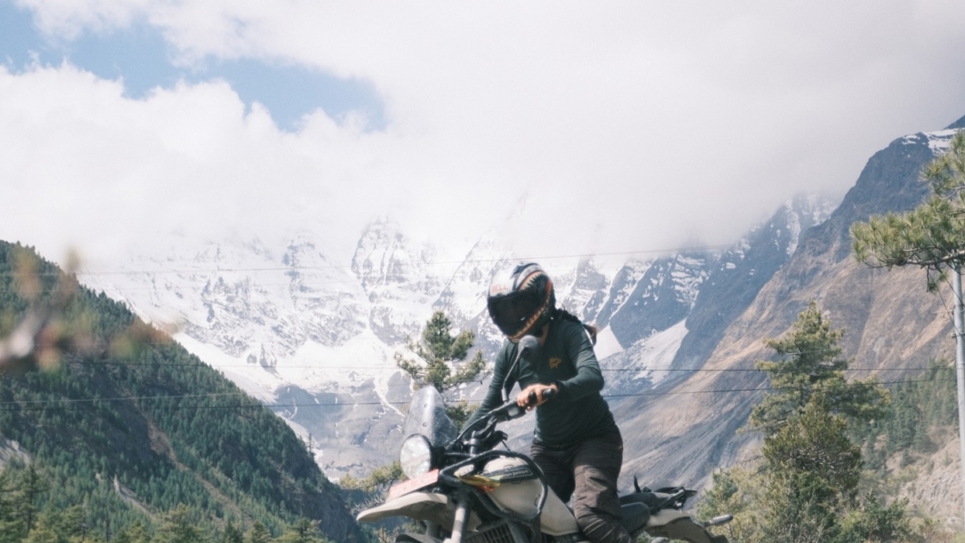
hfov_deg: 26.5
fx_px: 2047
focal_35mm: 80
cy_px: 481
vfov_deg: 15.0
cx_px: 507
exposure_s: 1/8000
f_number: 2.8
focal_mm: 33.2
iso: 640
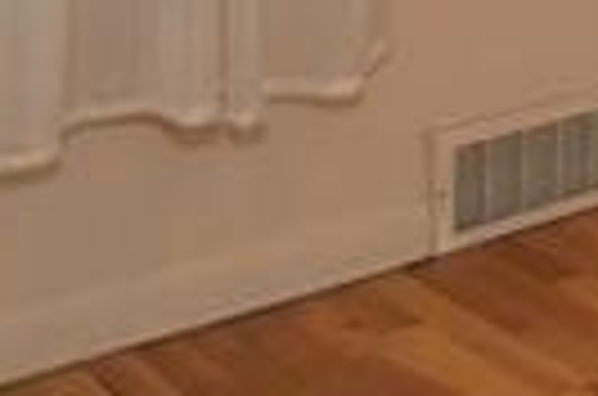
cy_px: -446
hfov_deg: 14.5
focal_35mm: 108
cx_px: 1313
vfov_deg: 11.2
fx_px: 1790
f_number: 7.1
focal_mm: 14
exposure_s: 1/250
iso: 1250
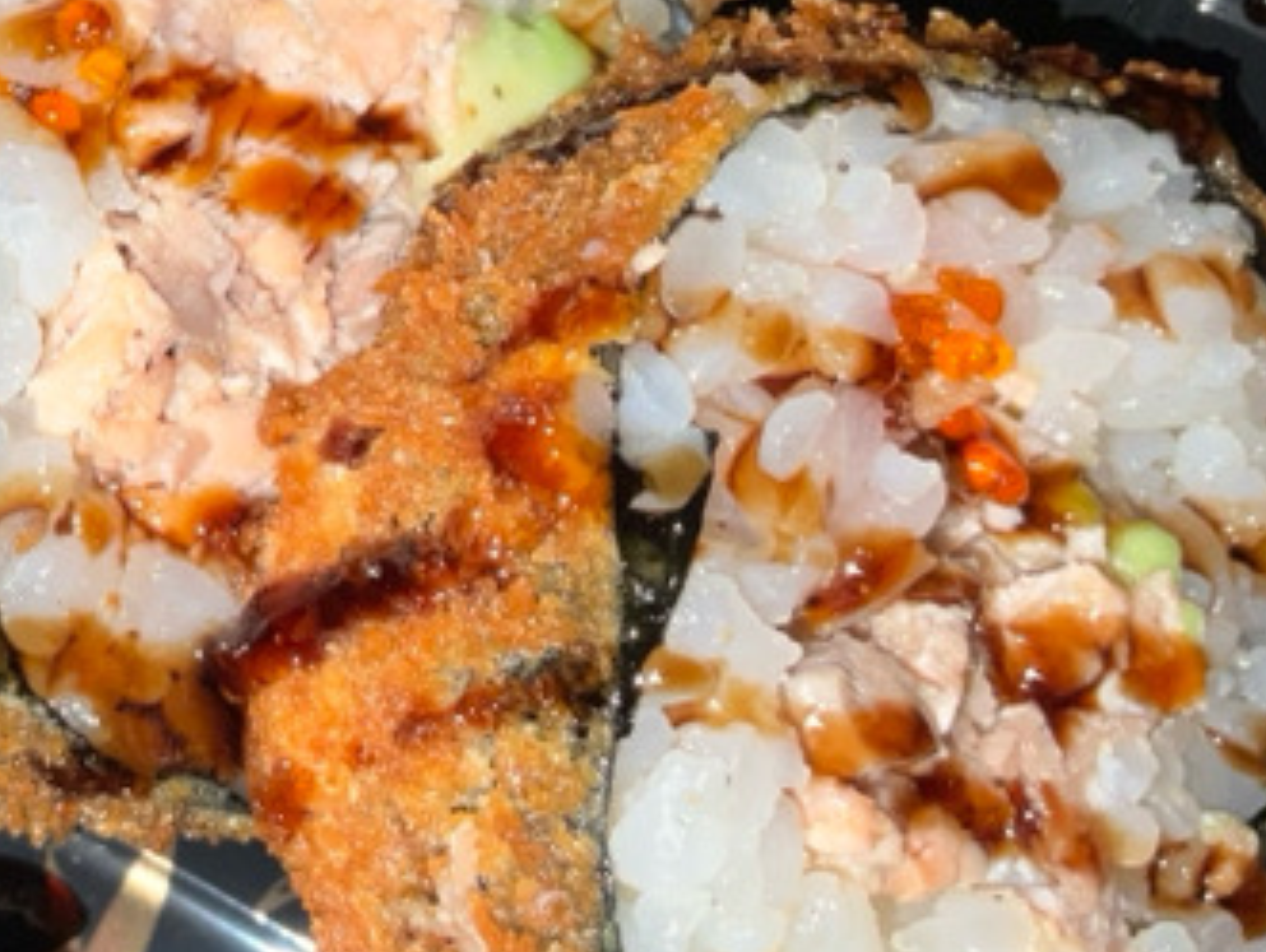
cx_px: -176
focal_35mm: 70
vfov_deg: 20.7
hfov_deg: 25.4
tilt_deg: -62.4
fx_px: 2563
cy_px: 130
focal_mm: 3
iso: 16
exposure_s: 1/134
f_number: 1.8
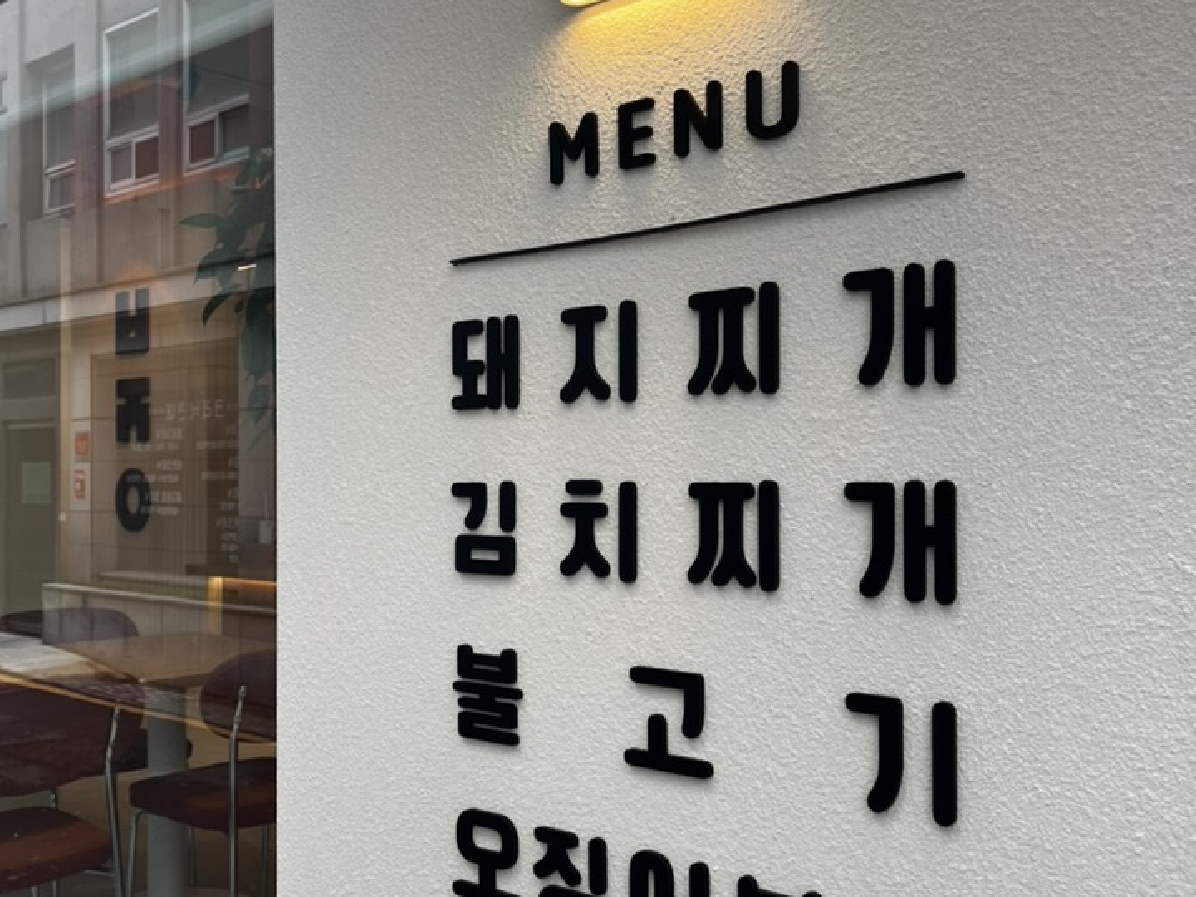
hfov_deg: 50.1
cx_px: 560
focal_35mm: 37
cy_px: 470
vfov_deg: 38.7
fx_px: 1278
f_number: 1.6
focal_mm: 5.1
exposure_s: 1/331
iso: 50
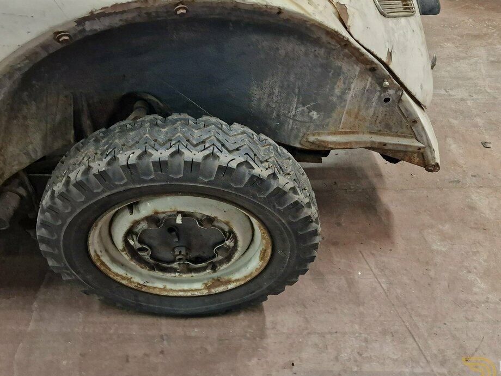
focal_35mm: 30
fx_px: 434
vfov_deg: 46.5
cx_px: 222
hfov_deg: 59.8
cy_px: 149
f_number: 1.8
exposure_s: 1/100
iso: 500
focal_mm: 6.4
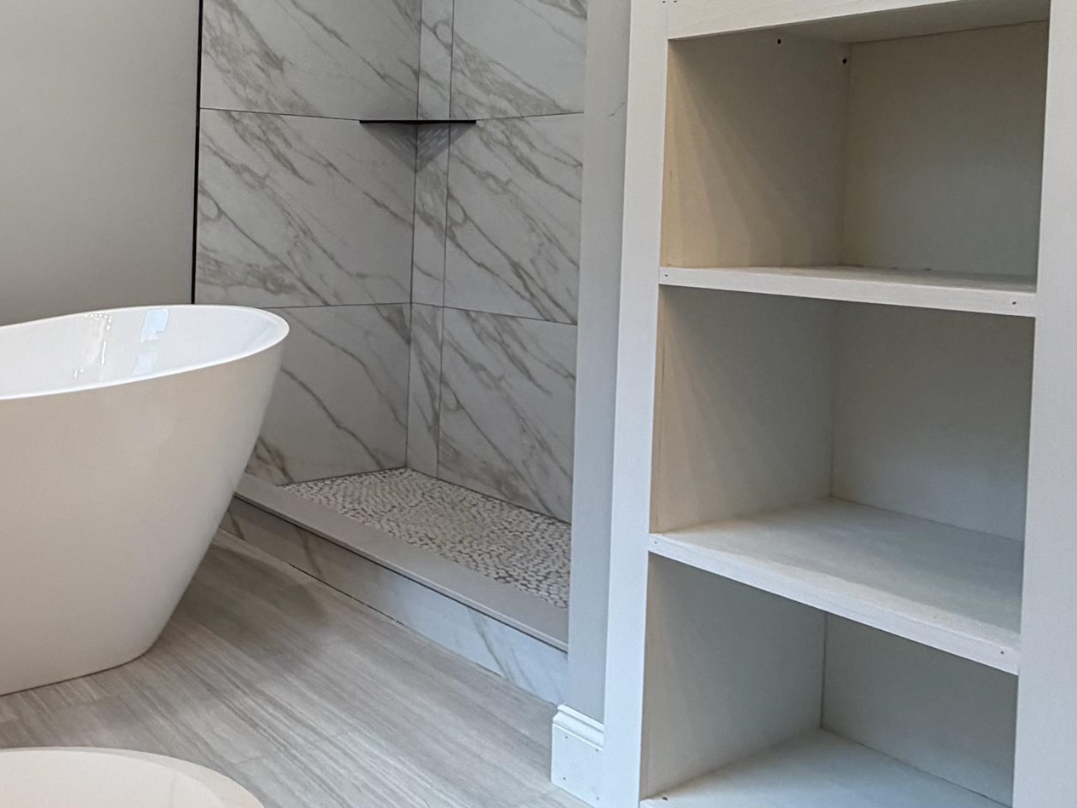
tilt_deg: -1.4
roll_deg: -0.4
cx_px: 139
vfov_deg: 40.9
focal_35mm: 34
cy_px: 232
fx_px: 1058
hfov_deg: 49.0
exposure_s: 1/120
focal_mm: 2.22
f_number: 2.2
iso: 200
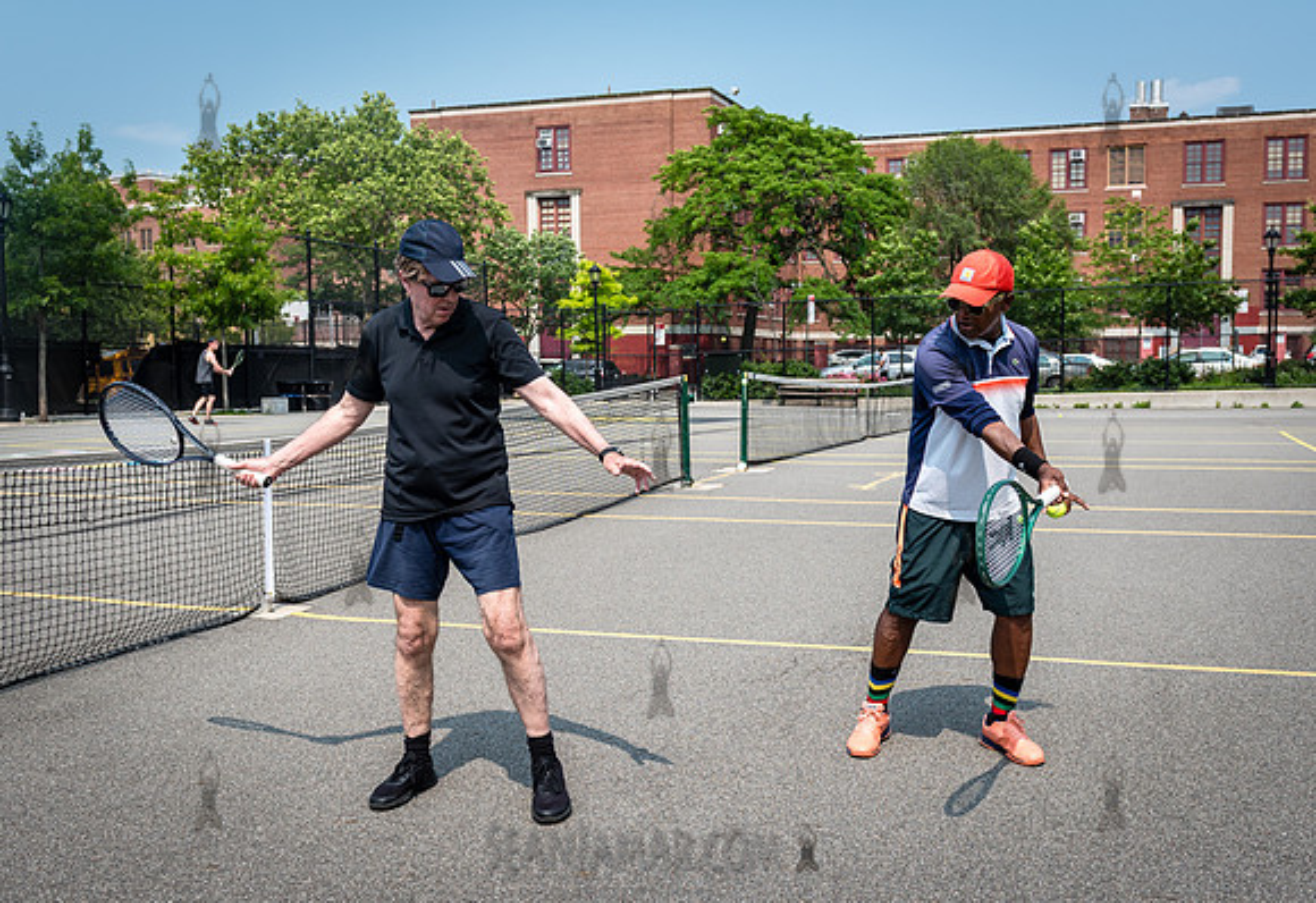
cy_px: 455
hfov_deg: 53.2
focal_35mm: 36
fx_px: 1312
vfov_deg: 38.0
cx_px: 719
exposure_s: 1/1250
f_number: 4.5
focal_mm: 28
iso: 200
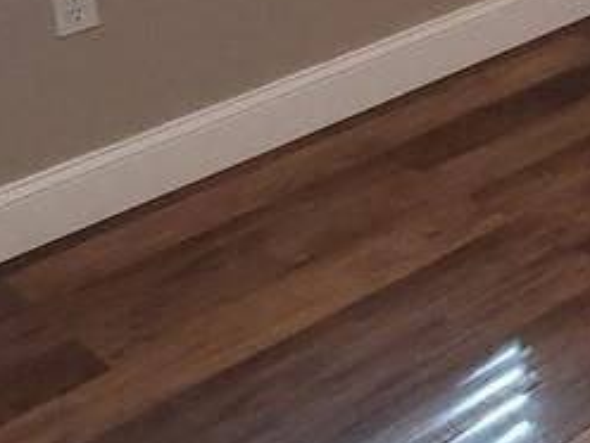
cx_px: 1094
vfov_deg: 15.2
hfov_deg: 18.0
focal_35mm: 84
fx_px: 1432
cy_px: -360
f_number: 2.2
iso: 400
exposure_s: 1/59
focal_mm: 1.8
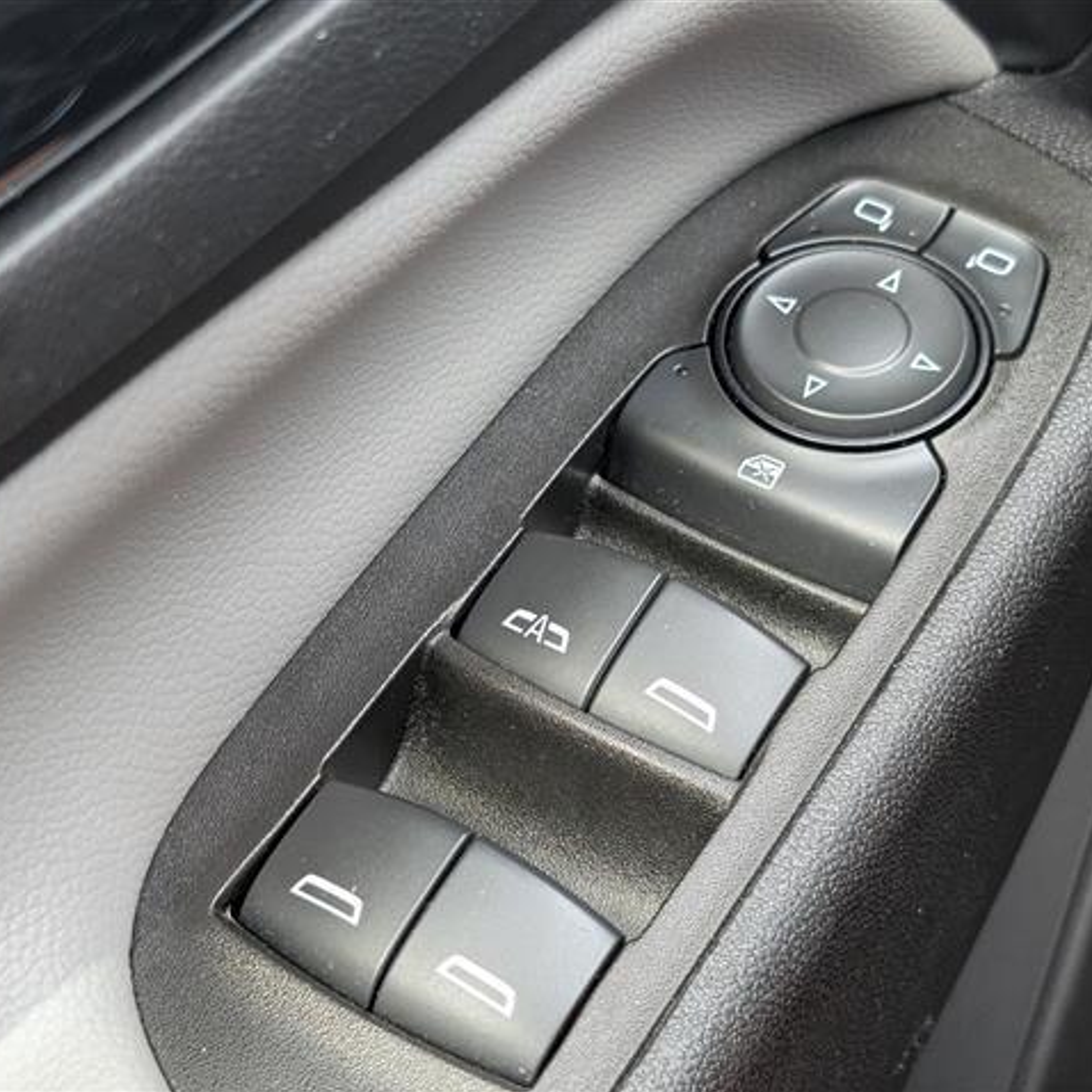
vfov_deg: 29.6
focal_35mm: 58
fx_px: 2070
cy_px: 546
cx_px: 665
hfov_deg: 29.5
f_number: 1.68
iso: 84
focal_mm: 6.9
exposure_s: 1/91.7
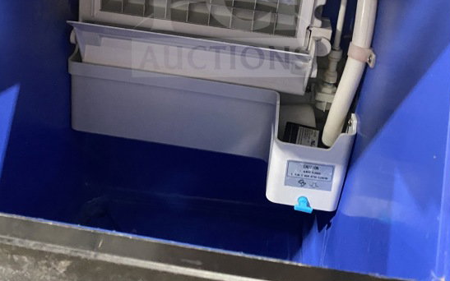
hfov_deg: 48.2
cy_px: 12
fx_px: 503
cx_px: 224
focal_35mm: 41
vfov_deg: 29.5
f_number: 1.8
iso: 800
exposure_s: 1/30
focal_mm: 4.25
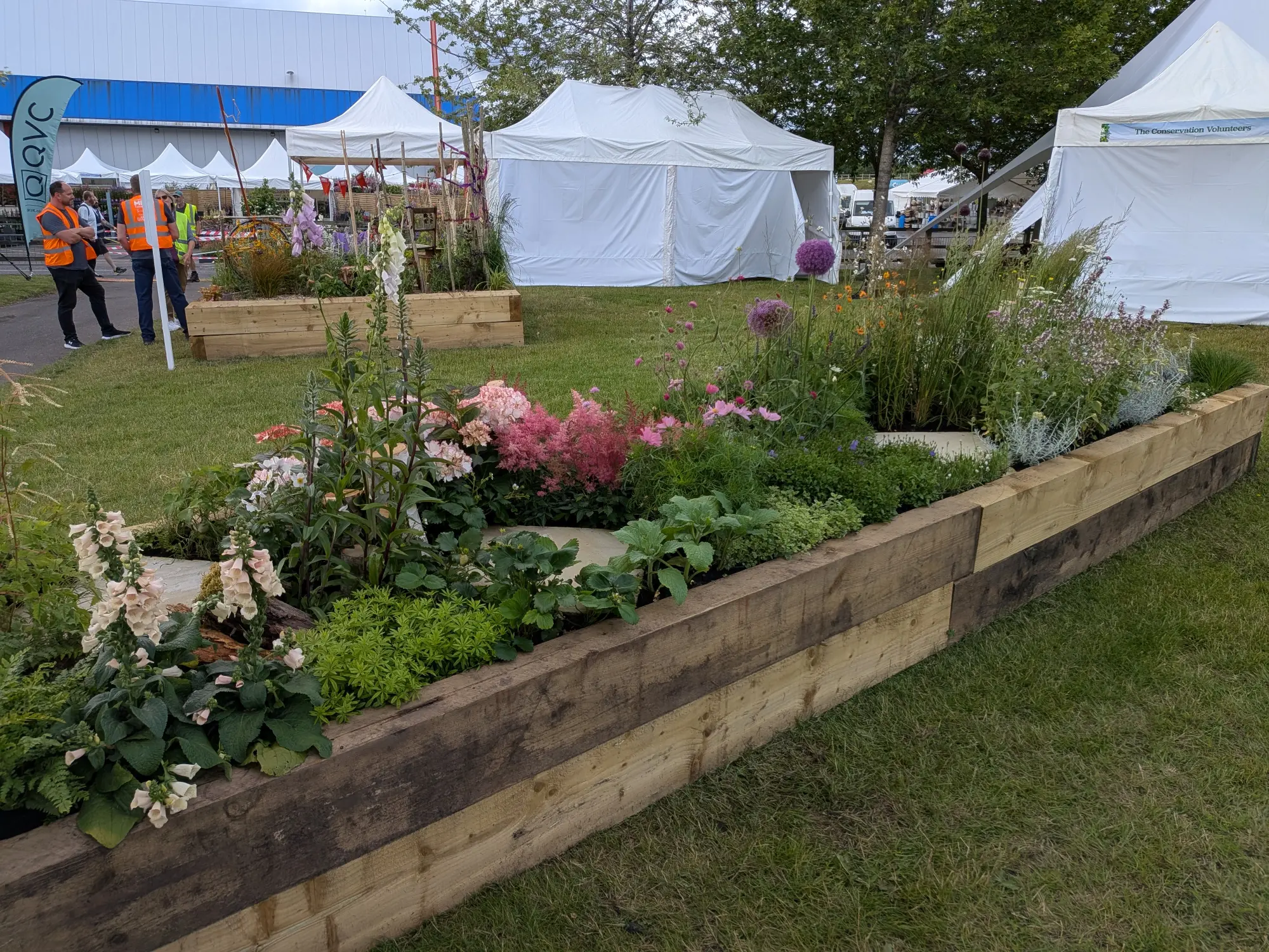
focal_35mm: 24
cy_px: 476
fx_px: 880
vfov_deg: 56.8
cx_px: 634
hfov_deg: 71.6
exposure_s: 1/616
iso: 22
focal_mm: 4.53
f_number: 1.7
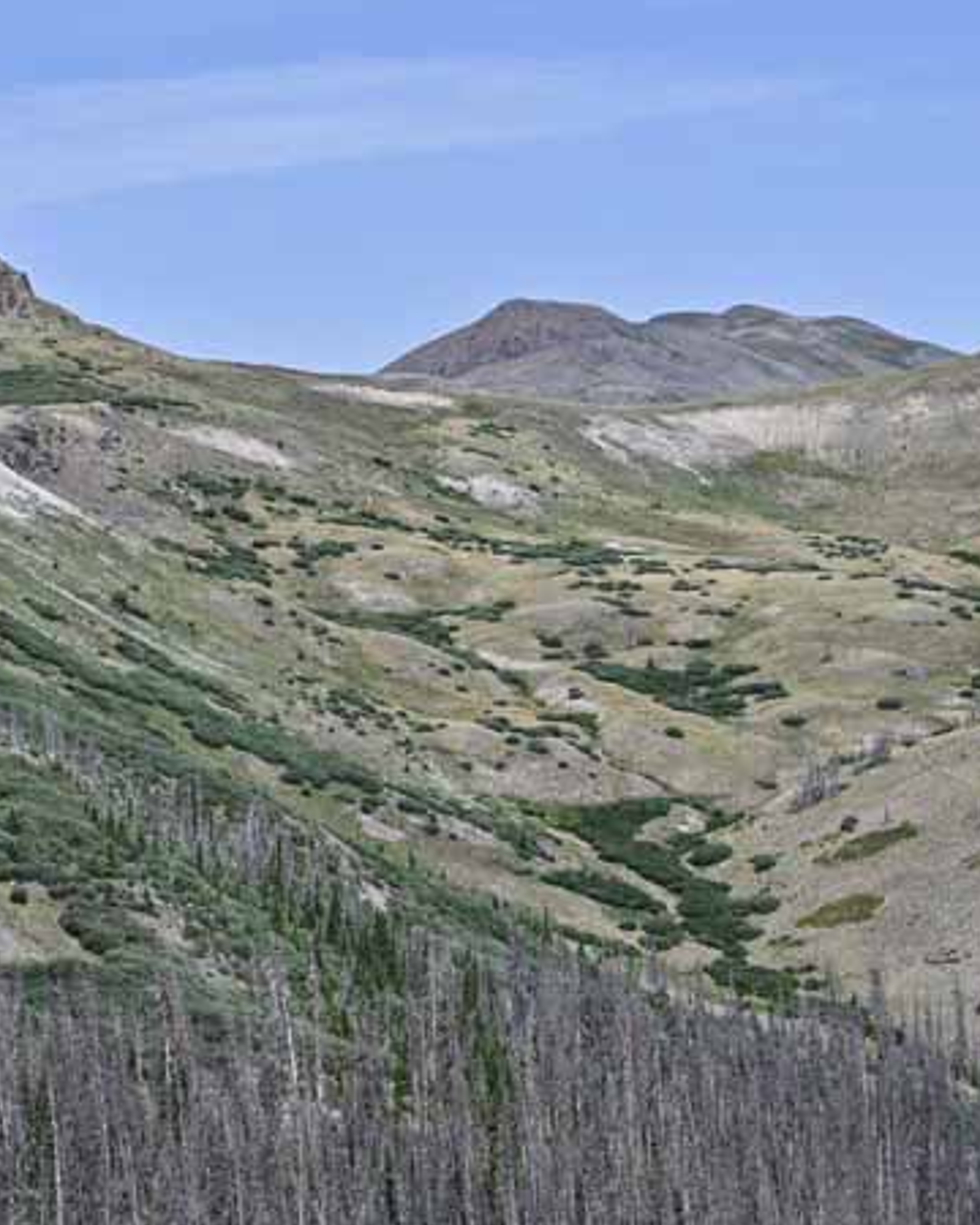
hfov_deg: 7.7
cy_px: 565
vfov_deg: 9.7
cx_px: 406
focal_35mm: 200
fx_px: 7251
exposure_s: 1/400
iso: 64
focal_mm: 120
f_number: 8
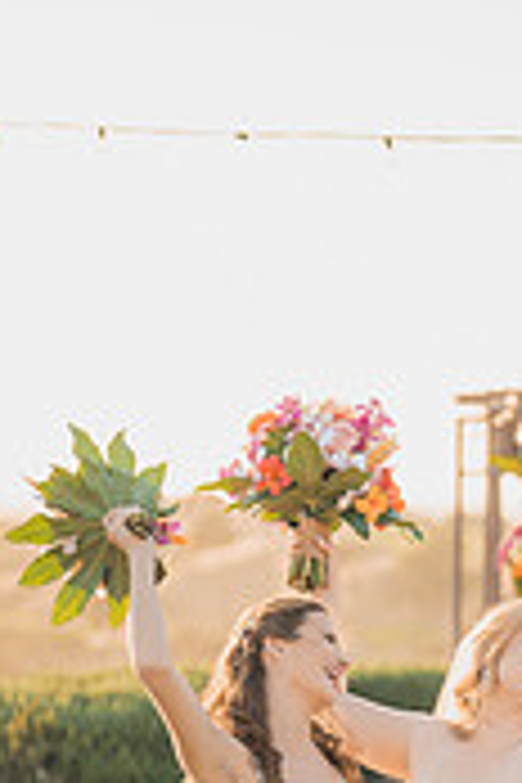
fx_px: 2806
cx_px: 612
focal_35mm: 129
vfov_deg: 15.6
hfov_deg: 10.5
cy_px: 770
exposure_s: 1/3200
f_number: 1.2
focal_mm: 50
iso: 200
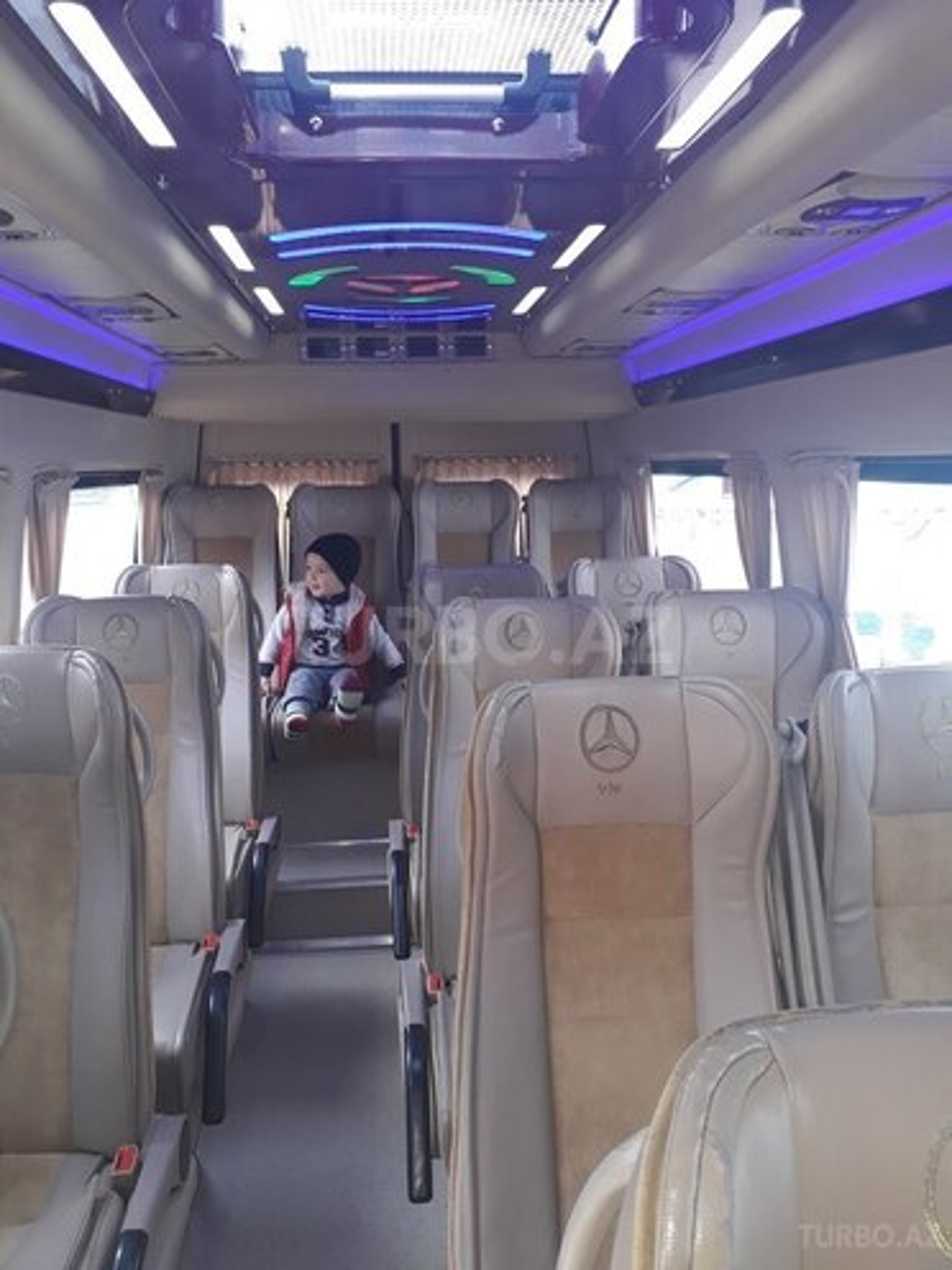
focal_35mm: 27
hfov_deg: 51.4
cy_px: 635
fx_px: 990
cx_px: 476
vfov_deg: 65.3
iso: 64
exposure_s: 1/33
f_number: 1.9
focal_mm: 3.6
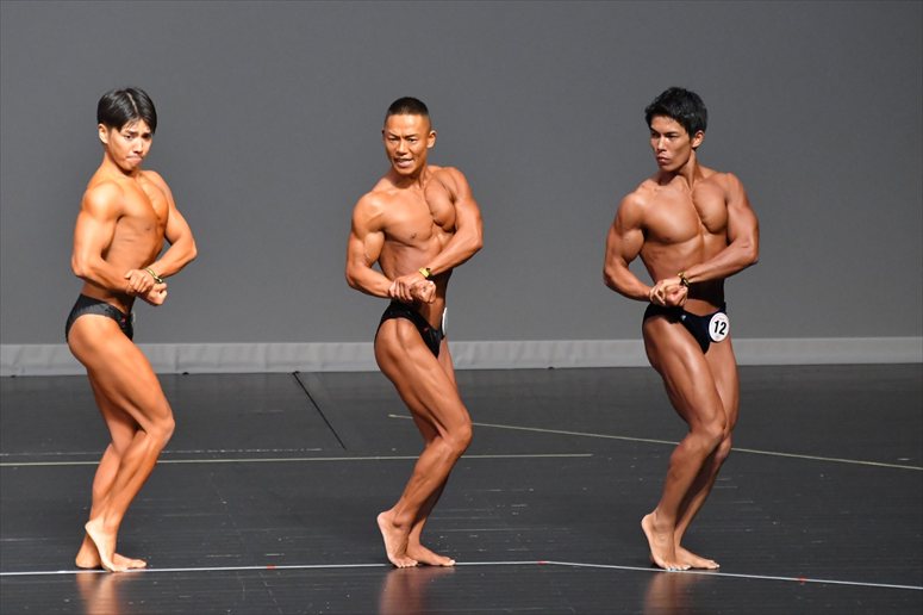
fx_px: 8072
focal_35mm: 315
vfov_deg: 4.4
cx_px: 462
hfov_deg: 6.5
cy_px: 308
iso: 9000
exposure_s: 1/400
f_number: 5.6
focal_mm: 210
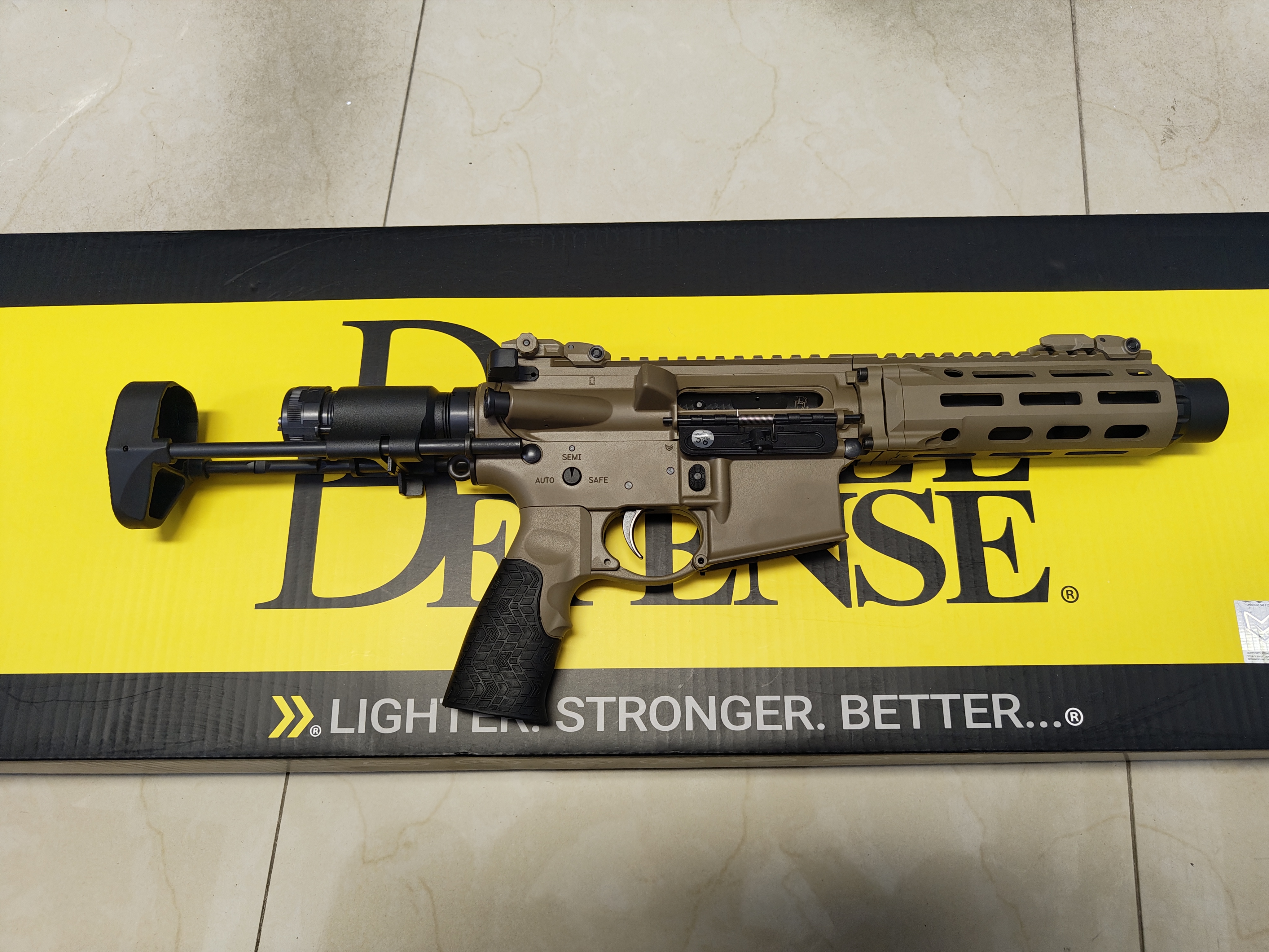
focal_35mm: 23
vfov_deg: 58.9
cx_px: 634
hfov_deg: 73.9
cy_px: 476
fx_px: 843
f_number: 1.88
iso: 226
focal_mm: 5.59
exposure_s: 1/120
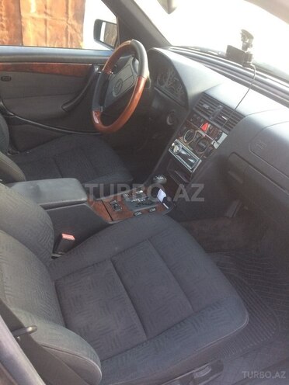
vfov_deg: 61.7
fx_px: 323
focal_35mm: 29
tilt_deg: -35.3
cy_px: 192
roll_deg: -7.6
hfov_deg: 48.2
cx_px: 144
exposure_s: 1/33
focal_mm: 4.15
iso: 64
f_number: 2.2
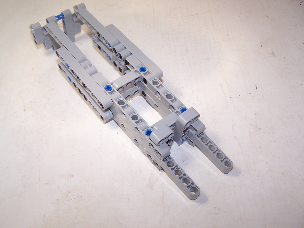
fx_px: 334
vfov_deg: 37.7
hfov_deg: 49.0
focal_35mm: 38
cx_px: 152
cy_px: 114
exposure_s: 1/90
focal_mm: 6.3
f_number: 2.8
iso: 80
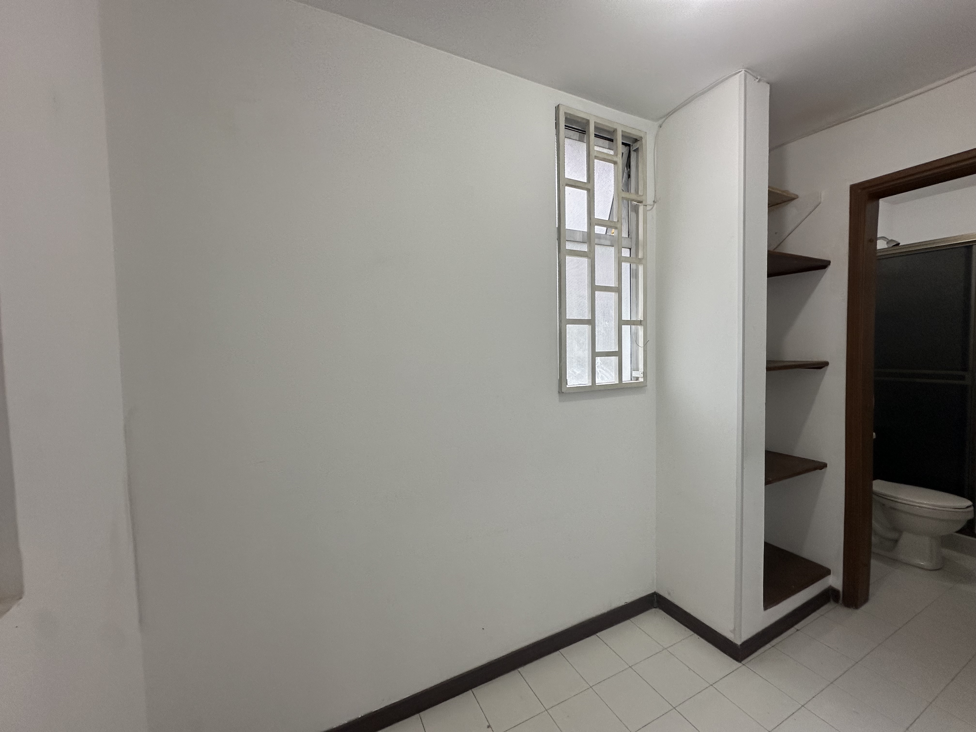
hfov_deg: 102.1
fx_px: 395
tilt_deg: -2.2
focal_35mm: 14
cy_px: 366
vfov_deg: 85.7
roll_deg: +0.8
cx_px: 488
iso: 125
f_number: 2.2
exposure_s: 1/120
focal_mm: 2.22
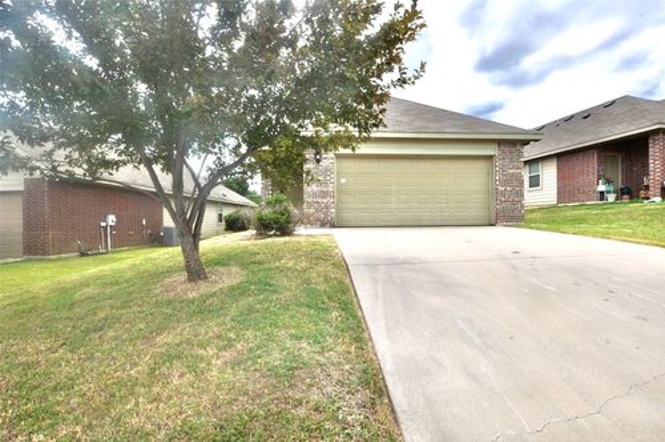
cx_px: 332
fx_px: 318
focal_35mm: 17
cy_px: 221
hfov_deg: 92.5
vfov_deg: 69.5
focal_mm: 11.5
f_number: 13
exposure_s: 1/200
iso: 200
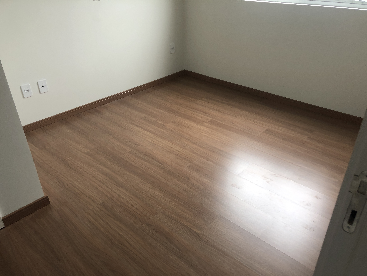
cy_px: 138
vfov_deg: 49.7
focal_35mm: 28
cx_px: 184
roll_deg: +0.0
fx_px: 297
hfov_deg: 63.4
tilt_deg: -29.6
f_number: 1.8
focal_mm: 4
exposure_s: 1/30
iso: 25
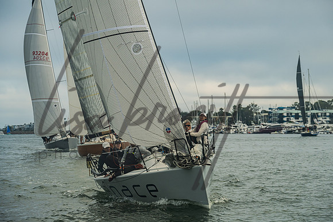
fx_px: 1179
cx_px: 177
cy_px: 110
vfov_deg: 10.8
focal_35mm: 127
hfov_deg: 16.1
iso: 250
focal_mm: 115
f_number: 6.3
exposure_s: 1/160
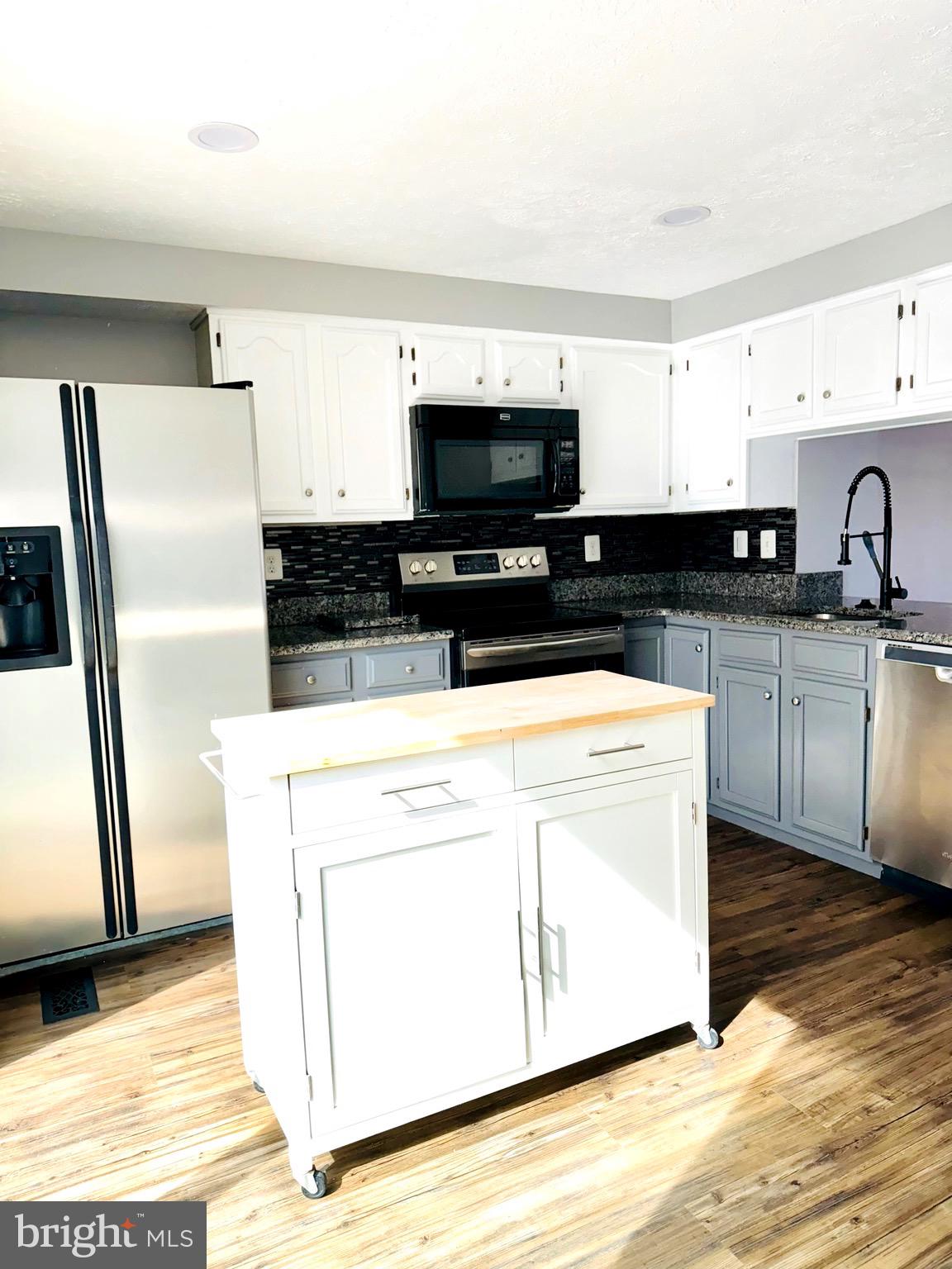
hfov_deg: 56.8
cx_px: 476
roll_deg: +2.2
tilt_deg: -7.0
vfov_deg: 71.6
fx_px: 880
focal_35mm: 24
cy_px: 634
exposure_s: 1/822
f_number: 1.78
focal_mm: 6.86
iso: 320
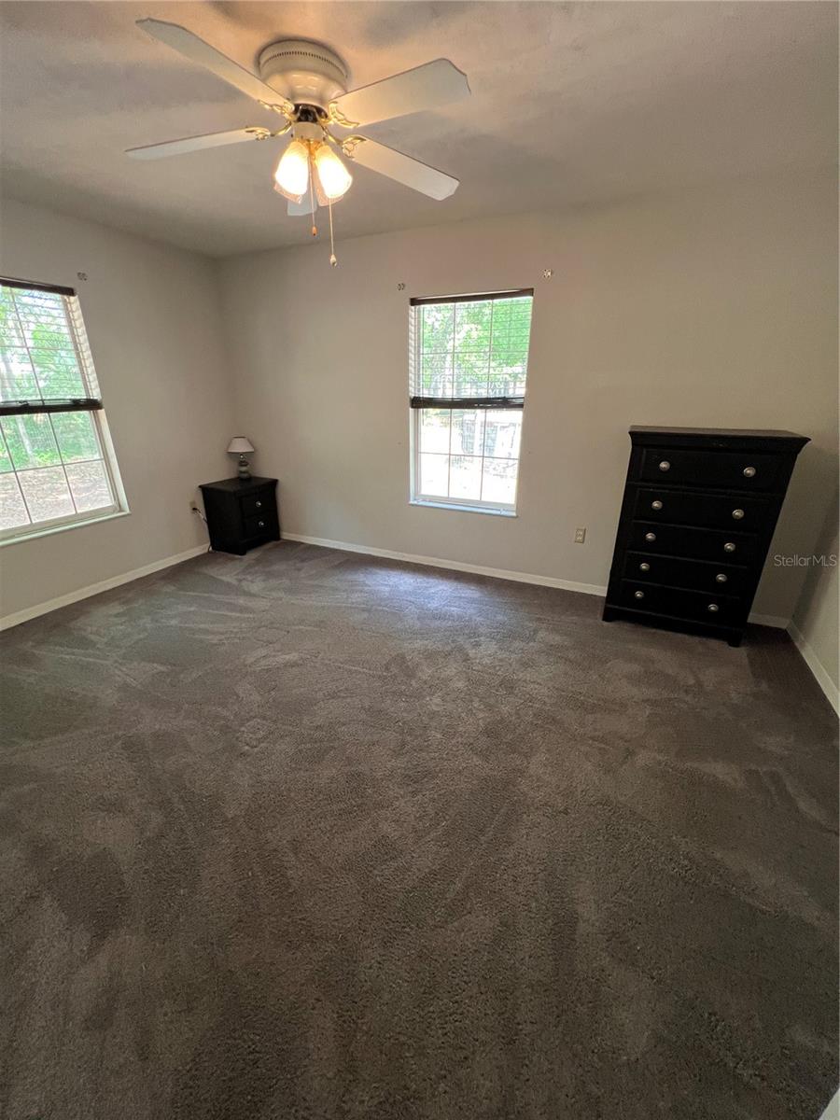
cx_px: 420
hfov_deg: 89.9
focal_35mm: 13
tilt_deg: -23.2
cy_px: 560
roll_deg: +0.4
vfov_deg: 106.2
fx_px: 421
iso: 200
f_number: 1.8
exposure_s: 1/60
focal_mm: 1.57
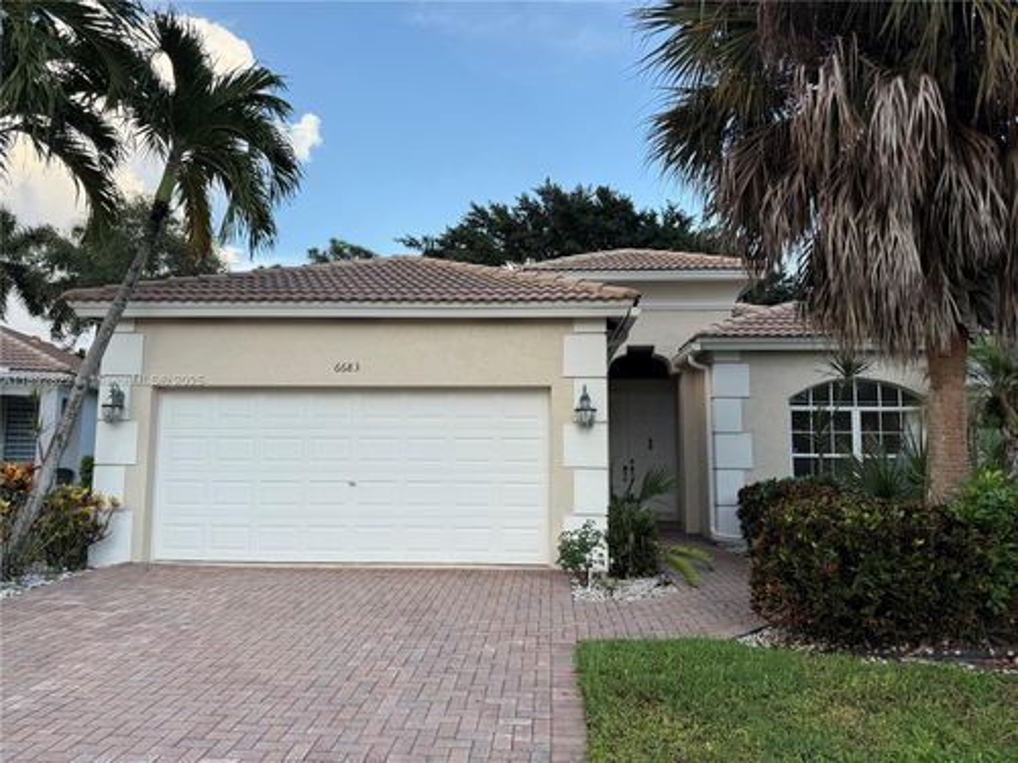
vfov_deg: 56.8
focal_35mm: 24
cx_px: 509
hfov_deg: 71.6
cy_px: 382
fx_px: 706
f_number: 1.78
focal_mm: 6.76
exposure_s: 1/559
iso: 80
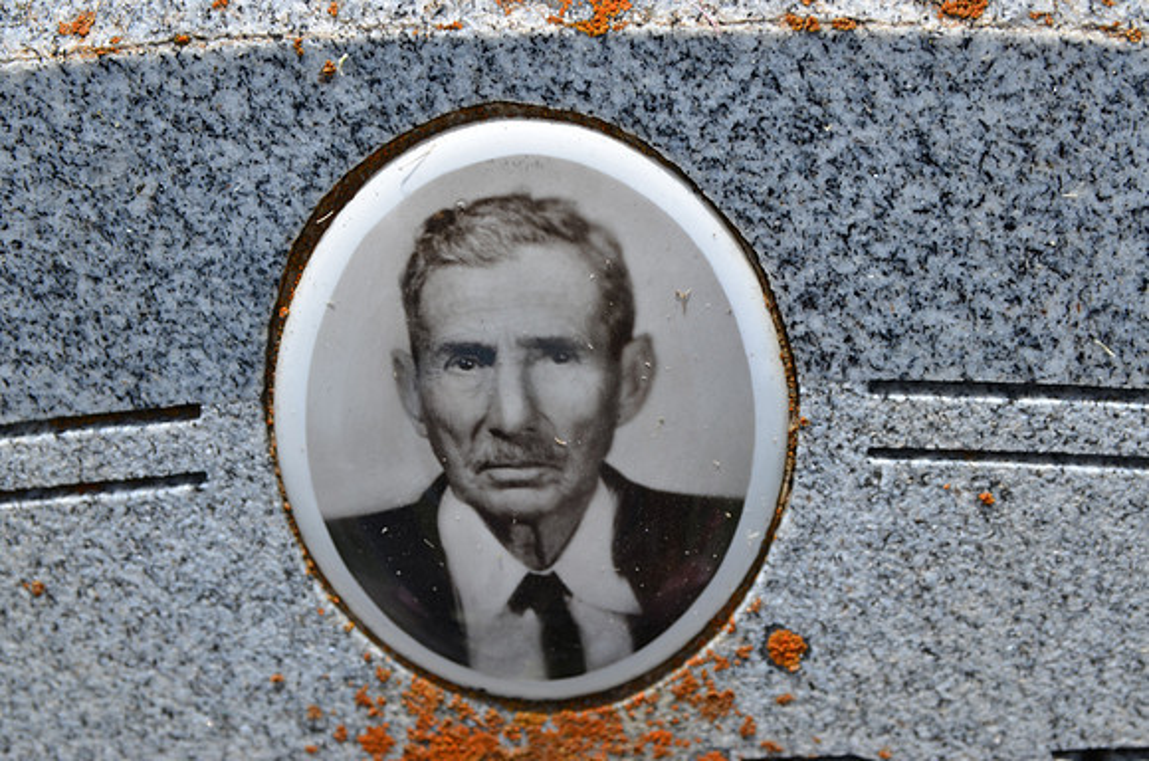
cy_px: 380
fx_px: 3344
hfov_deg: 19.5
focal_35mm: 105
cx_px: 574
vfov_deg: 13.0
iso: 100
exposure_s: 1/320
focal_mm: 70
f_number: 8
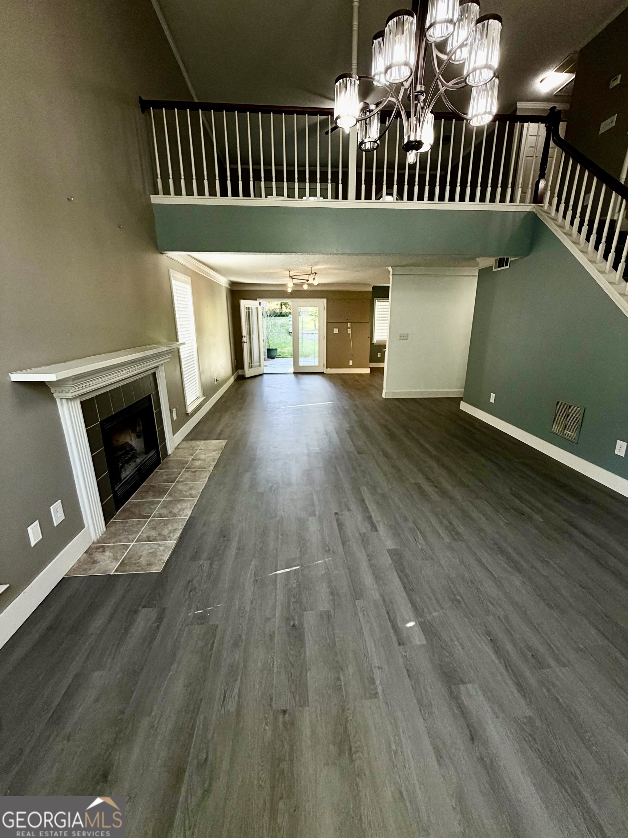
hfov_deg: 85.7
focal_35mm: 14
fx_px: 339
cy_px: 419
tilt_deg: -15.5
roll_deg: +0.9
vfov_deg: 102.1
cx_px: 314
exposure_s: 1/120
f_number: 2.2
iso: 125
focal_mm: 2.22
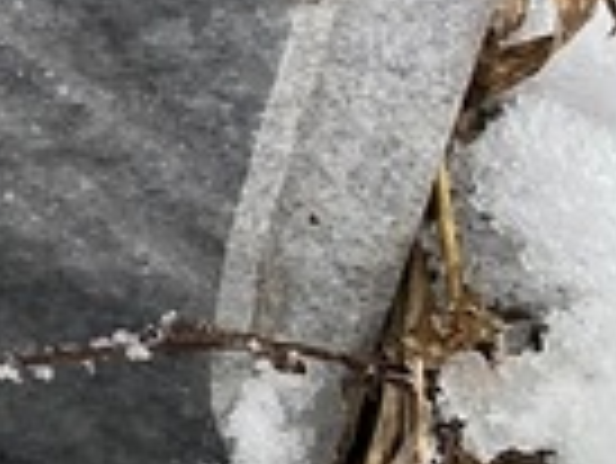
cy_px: -518
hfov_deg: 10.4
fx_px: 2707
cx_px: -1061
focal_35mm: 152
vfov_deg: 9.1
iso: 80
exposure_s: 1/121
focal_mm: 4.25
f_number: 1.8
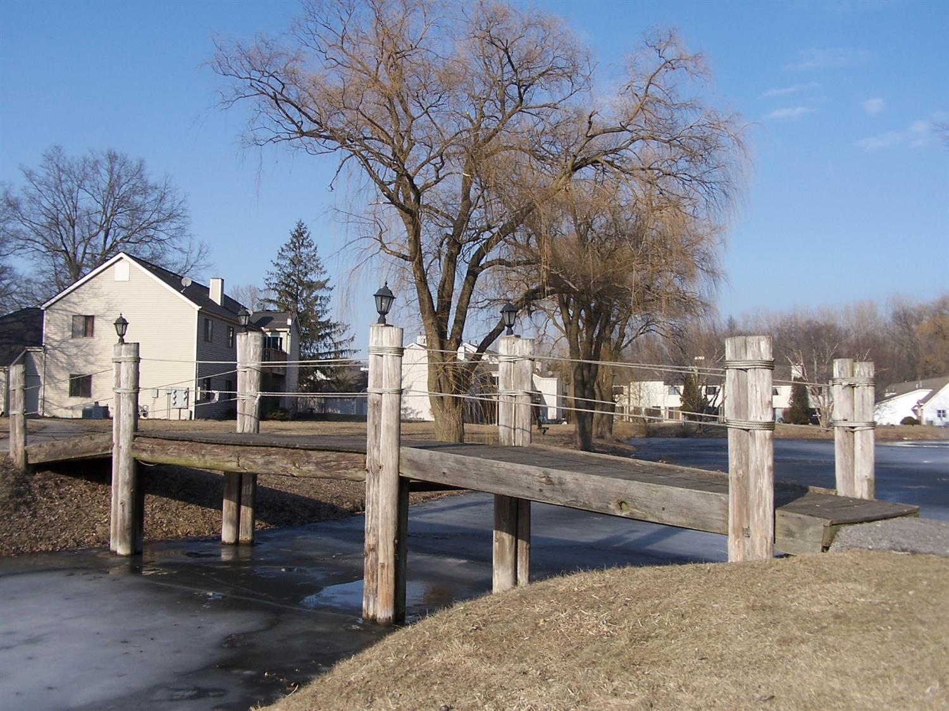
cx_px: 474
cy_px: 356
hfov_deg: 37.5
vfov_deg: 28.5
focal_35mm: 51
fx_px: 1398
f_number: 4
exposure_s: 1/750
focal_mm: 8.5
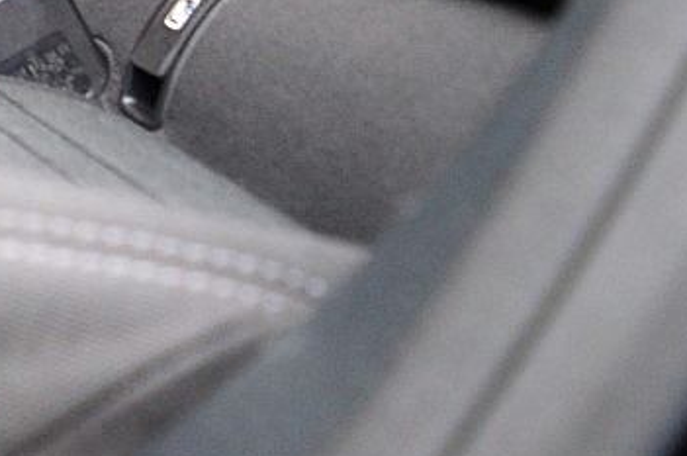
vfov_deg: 10.0
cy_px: -497
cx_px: -720
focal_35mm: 125
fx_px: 2382
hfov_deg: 13.7
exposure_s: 1/60
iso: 800
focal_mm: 18
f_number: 4
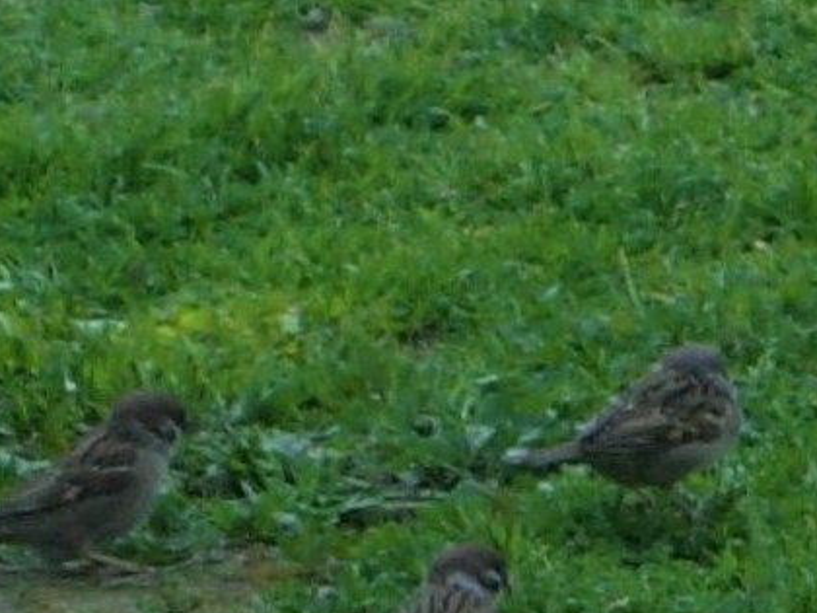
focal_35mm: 242
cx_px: 361
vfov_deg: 6.1
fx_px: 5712
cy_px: 587
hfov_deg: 8.2
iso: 50
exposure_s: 1/85.4
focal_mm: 26.3
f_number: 5.3
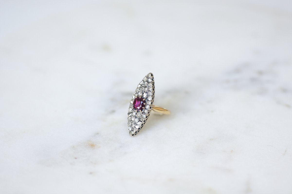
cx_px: 146
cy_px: 97
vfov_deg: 13.0
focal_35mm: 105
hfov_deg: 19.5
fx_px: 852
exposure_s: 1/125
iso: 200
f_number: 2.8
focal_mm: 70
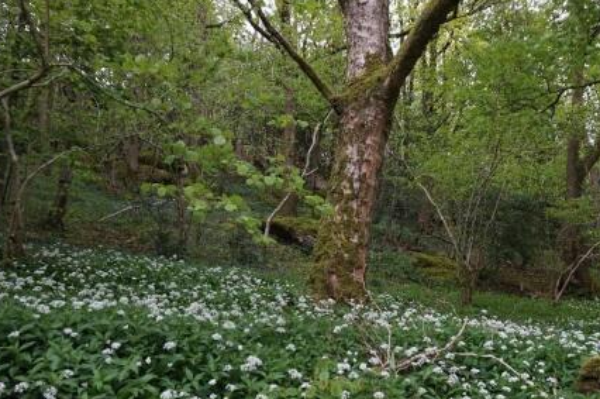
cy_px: 238
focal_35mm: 37
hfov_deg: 51.4
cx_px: 376
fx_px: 616
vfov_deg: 35.7
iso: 400
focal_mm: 16
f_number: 4
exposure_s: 1/160
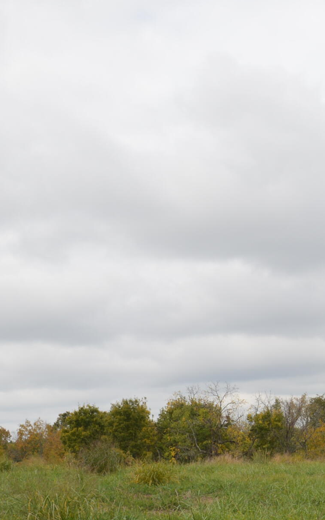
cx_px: 349
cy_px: 418
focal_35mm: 76
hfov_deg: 16.7
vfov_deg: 26.6
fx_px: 1077
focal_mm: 20
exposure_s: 1/200
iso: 100
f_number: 7.1
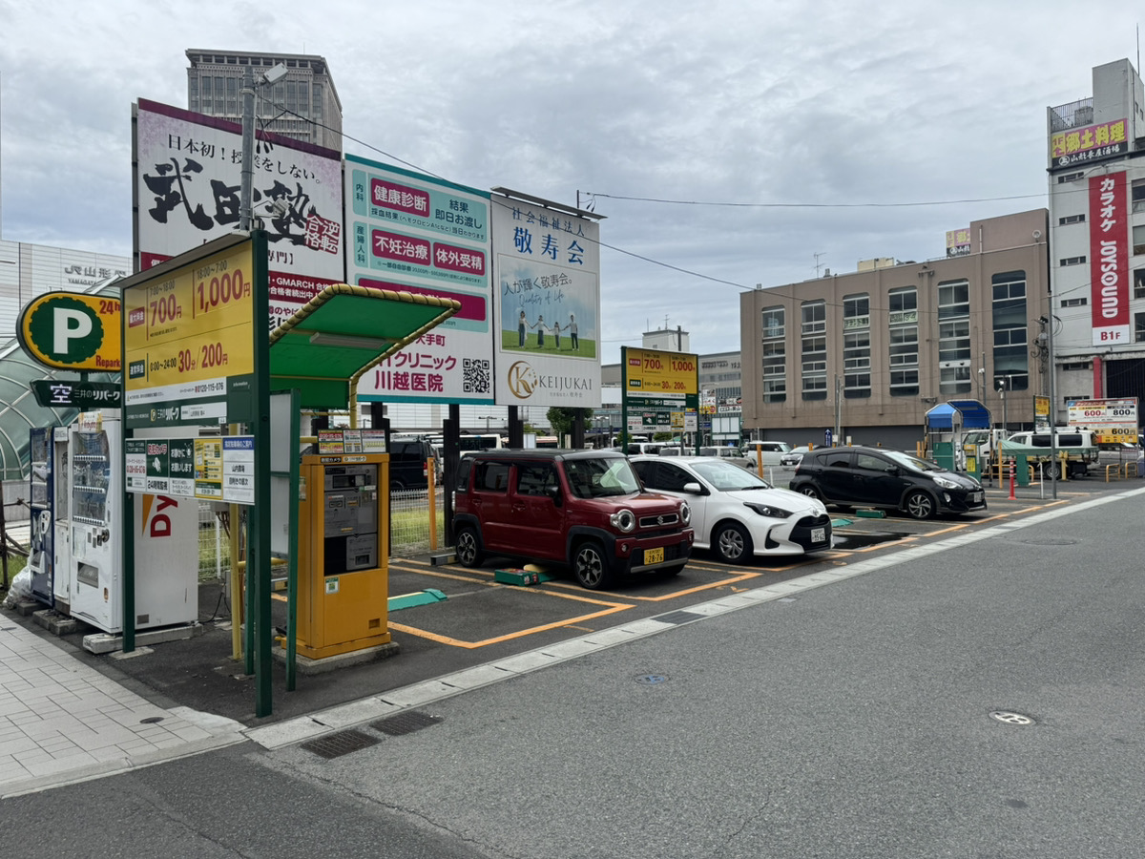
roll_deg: +1.5
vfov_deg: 56.8
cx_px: 572
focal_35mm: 24
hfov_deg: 71.6
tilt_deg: +1.0
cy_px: 430
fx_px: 794
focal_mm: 6.76
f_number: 1.78
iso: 80
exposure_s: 1/3802
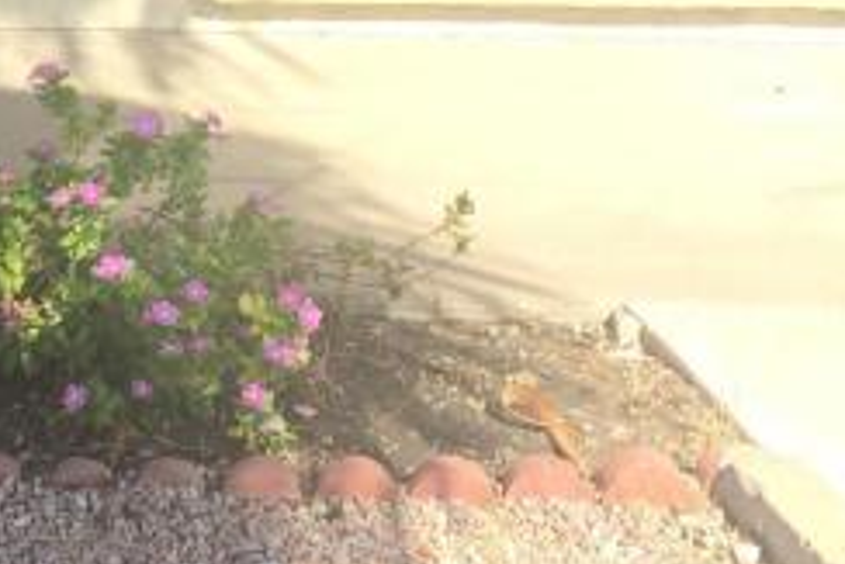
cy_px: -284
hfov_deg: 20.7
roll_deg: +2.2
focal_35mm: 95
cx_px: -14
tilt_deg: -9.0
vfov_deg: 13.6
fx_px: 2231
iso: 32
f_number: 2.2
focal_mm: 4.15
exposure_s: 1/732
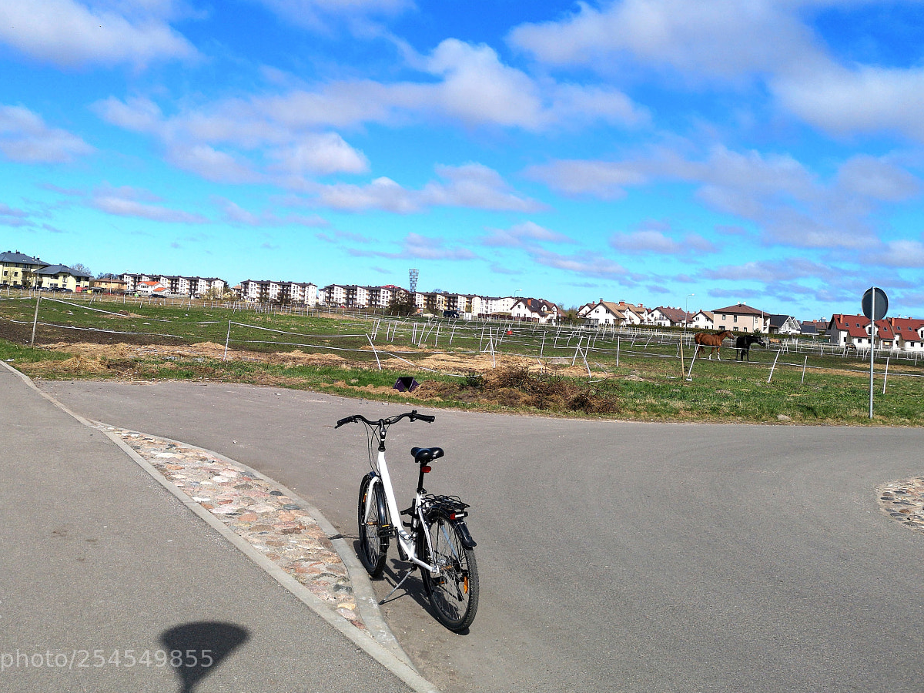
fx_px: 961
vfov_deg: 39.4
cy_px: 257
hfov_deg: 51.3
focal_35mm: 36
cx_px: 427
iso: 50
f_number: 1.8
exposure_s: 1/3509
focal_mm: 3.95
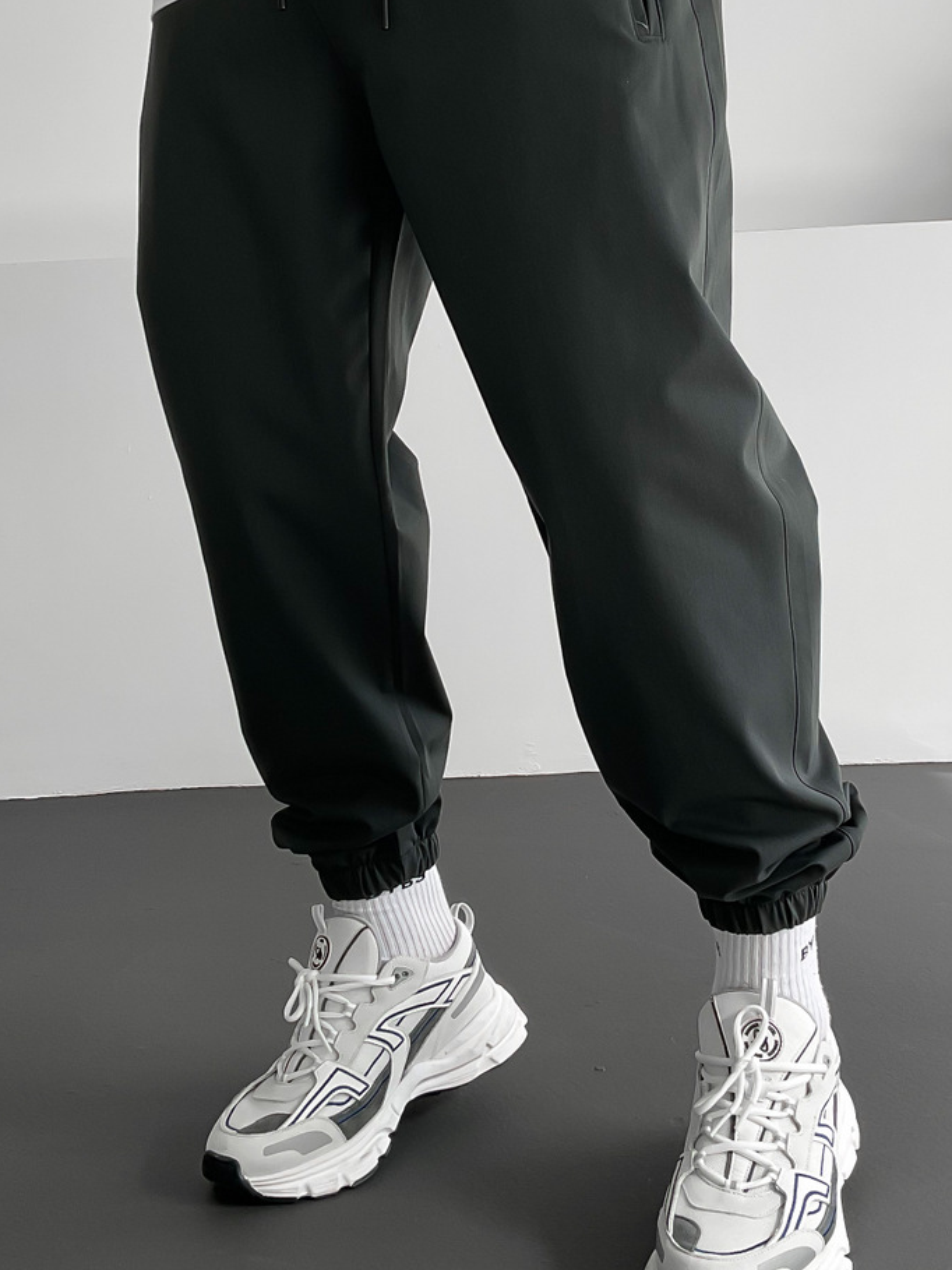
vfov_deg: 37.2
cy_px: 444
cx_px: 518
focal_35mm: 51
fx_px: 1871
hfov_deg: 28.5
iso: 16
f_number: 1.8
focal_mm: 3
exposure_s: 1/150
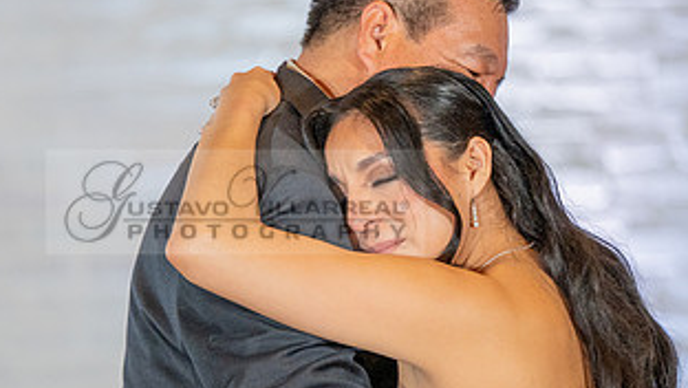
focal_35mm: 321
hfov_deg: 6.7
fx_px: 5860
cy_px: 202
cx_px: 238
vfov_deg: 3.8
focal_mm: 165
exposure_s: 1/320
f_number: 2.8
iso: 1600
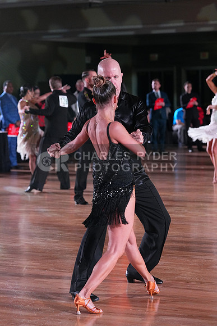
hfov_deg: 11.6
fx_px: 1066
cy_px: 163
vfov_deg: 17.3
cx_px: 108
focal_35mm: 118
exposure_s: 1/400
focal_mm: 118
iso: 5000
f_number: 4.5
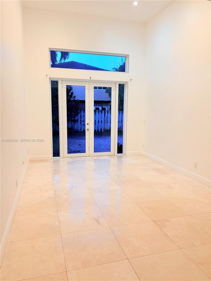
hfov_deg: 53.1
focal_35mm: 26
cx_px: 106
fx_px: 211
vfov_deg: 67.3
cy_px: 140
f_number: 1.6
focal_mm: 5.96
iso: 64
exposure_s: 1/61
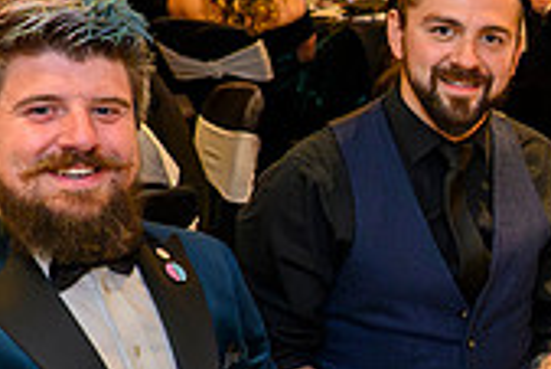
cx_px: 860
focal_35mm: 98
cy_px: 257
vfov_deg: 14.0
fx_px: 1501
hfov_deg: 18.2
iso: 11400
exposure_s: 1/125
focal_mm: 24
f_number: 4
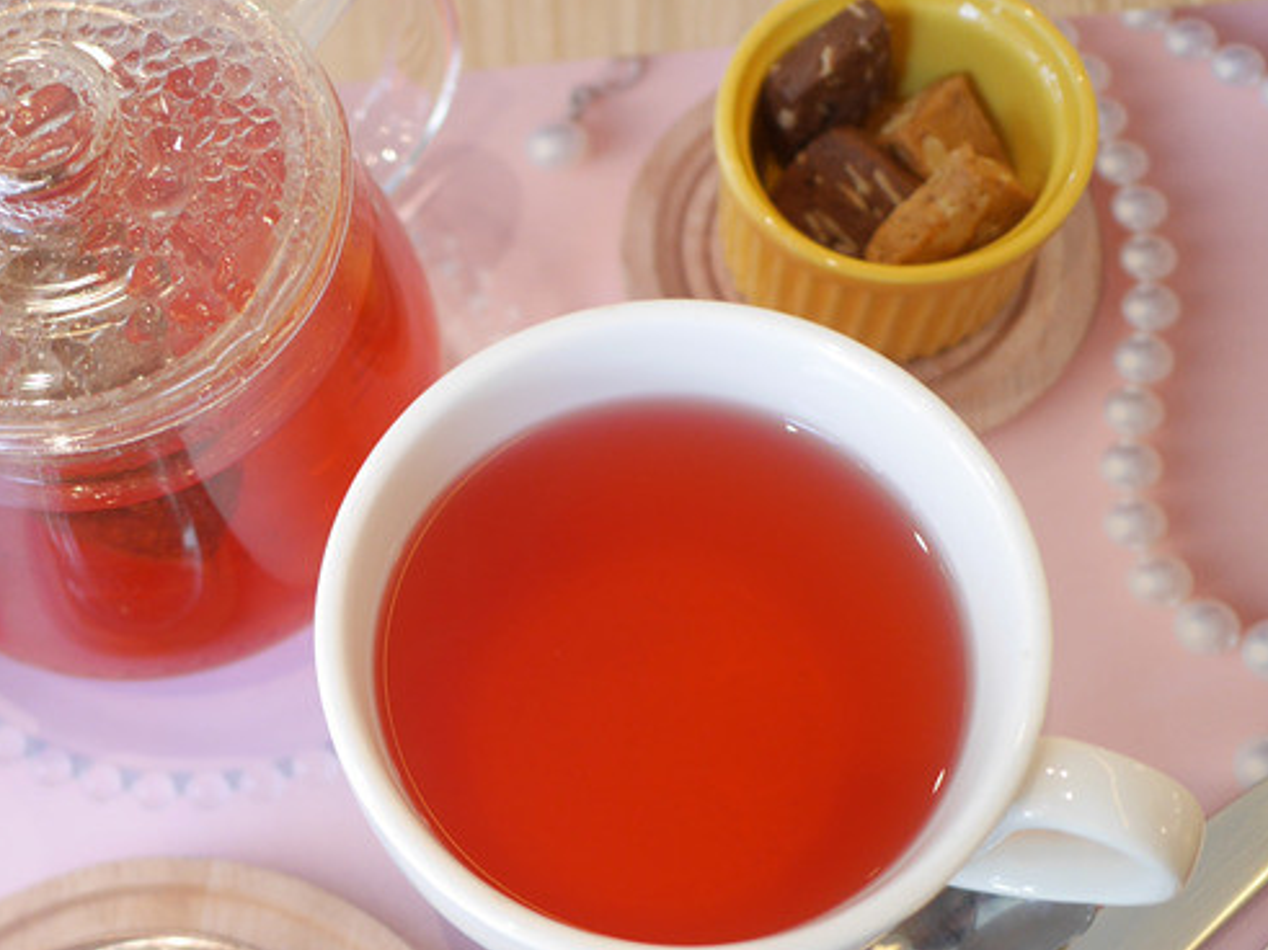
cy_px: 768
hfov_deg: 34.1
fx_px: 2014
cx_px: 287
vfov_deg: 26.0
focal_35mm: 55
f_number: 1.7
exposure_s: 1/60
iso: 250
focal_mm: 15
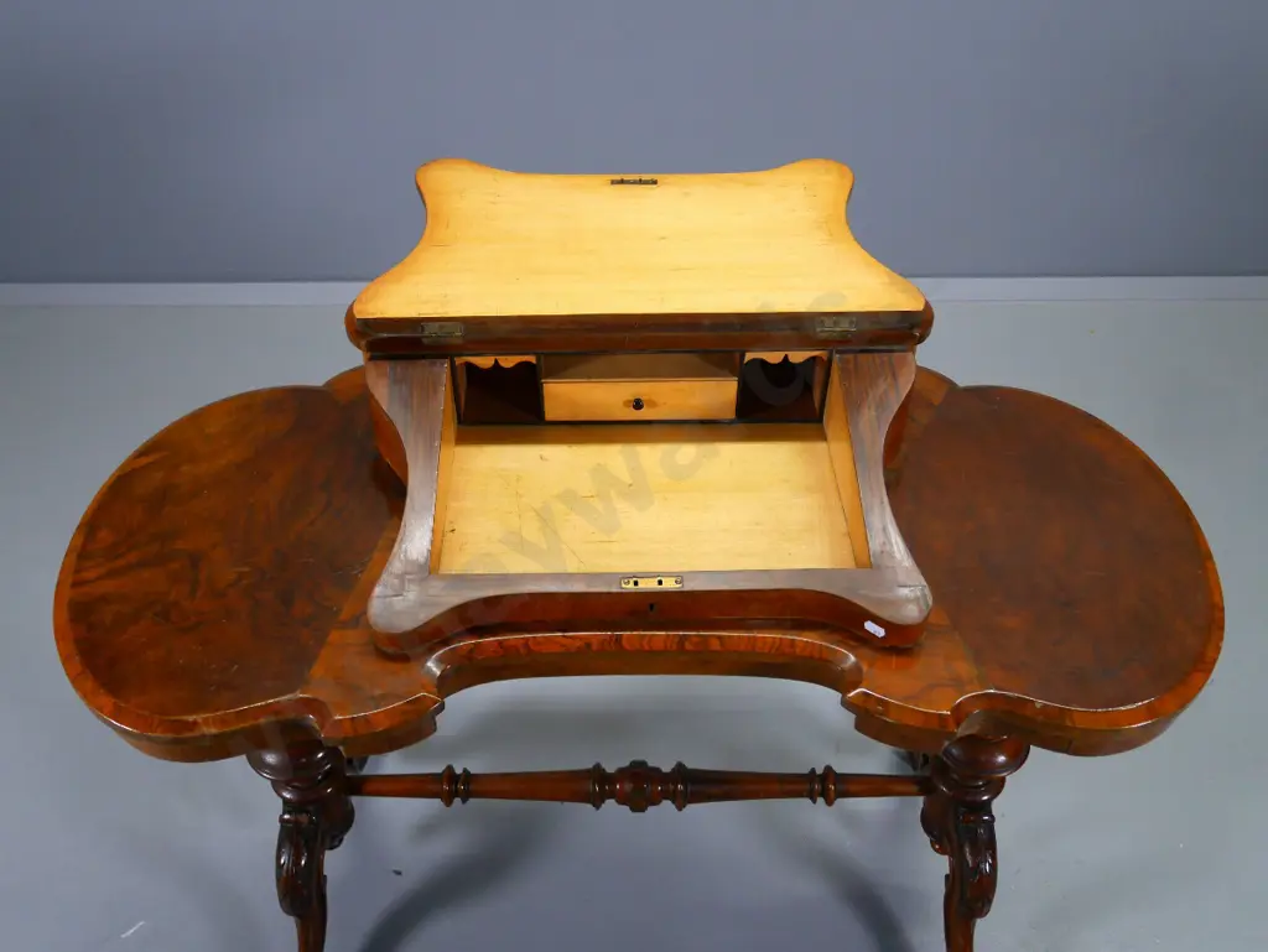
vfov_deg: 44.2
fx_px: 1173
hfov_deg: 56.8
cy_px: 476
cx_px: 634
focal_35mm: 32
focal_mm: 16
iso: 500
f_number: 3.9
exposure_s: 1/60
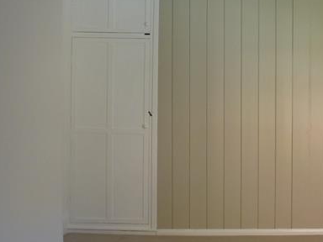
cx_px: 252
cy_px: 116
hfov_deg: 44.8
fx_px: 373
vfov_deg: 36.0
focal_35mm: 40
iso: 320
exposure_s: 1/60
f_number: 3.3
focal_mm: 4.3
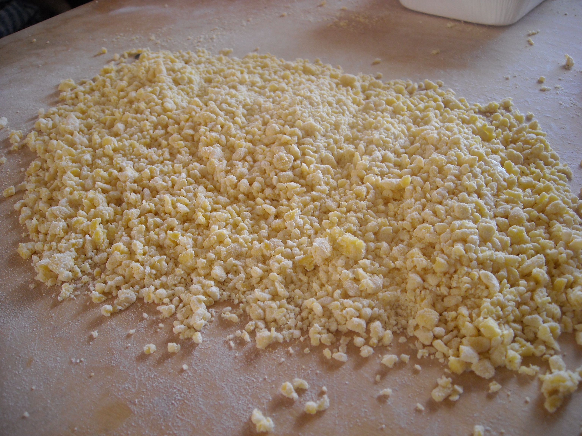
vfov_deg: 40.7
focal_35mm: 35
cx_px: 291
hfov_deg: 52.6
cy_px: 218
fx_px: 588
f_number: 2.8
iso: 129
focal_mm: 5.7
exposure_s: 1/60
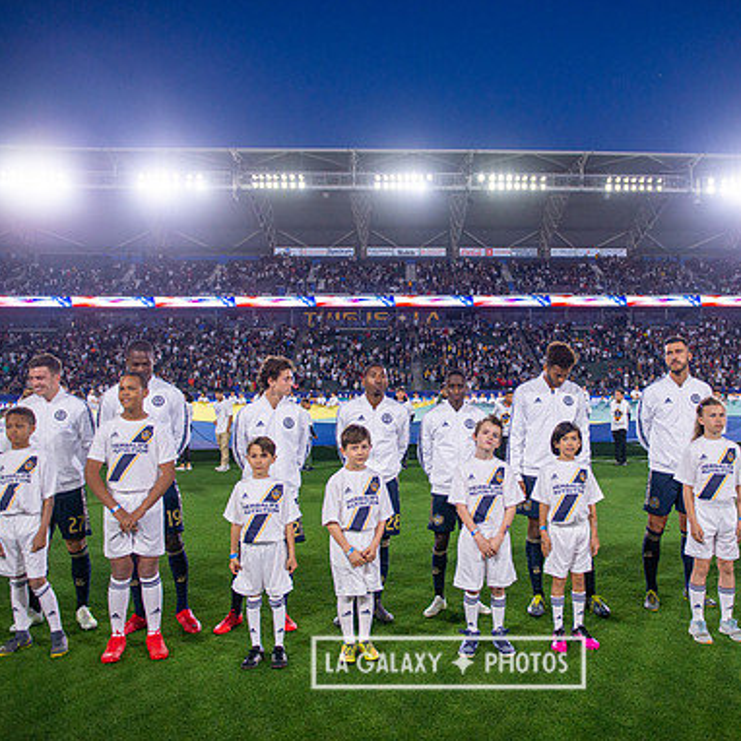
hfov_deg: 52.1
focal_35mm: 31
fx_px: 751
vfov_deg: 52.5
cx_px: 448
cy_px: 371
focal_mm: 24
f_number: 2.8
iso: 640
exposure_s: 1/1600
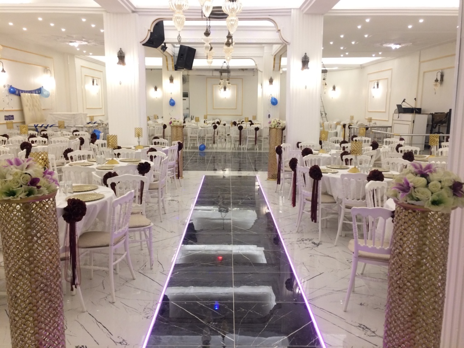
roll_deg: -1.2
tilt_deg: -8.7
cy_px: 174
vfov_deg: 48.2
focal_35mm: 29
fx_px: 389
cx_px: 232
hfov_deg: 61.7
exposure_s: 1/33
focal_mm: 4.15
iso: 100
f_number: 2.2
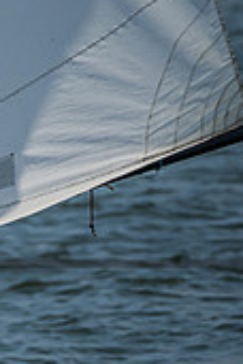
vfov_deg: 1.7
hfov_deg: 1.1
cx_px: -591
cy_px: 273
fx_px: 12271
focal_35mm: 1212
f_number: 8
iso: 320
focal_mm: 260
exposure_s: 1/1600
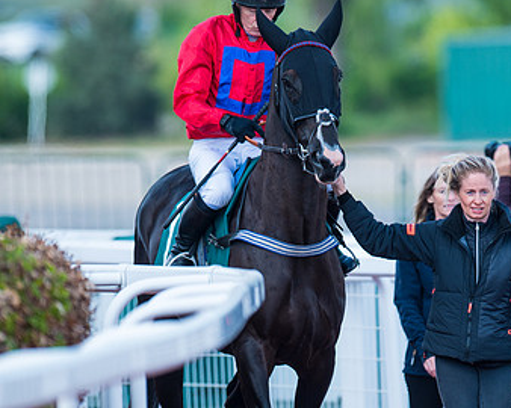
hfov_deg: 2.6
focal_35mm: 751
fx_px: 11351
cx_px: 415
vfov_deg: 2.1
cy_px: 168
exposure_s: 1/640
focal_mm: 400
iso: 160
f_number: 5
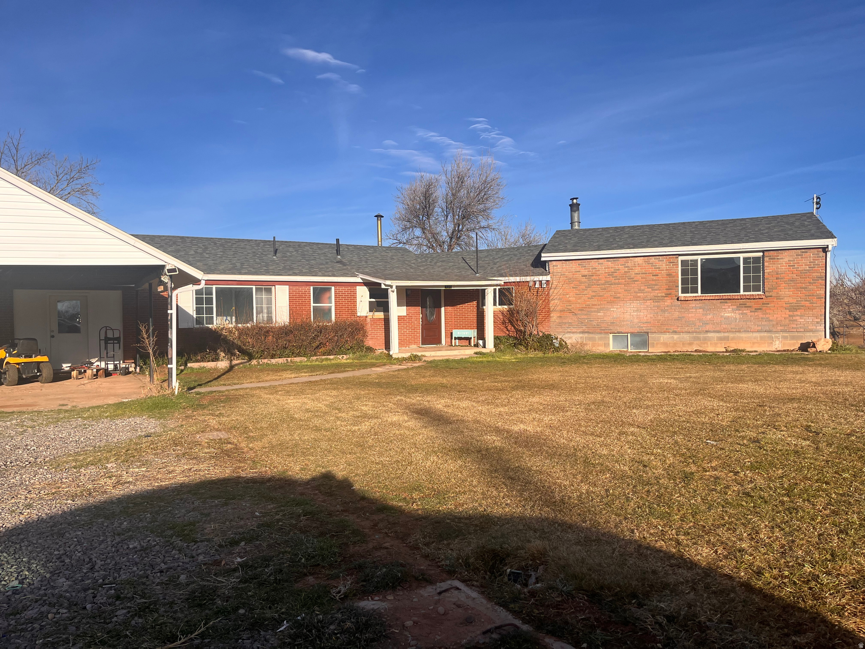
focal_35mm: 26
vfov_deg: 53.1
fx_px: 650
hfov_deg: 67.3
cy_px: 324
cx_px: 432
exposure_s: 1/3745
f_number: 1.6
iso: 50
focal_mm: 5.1
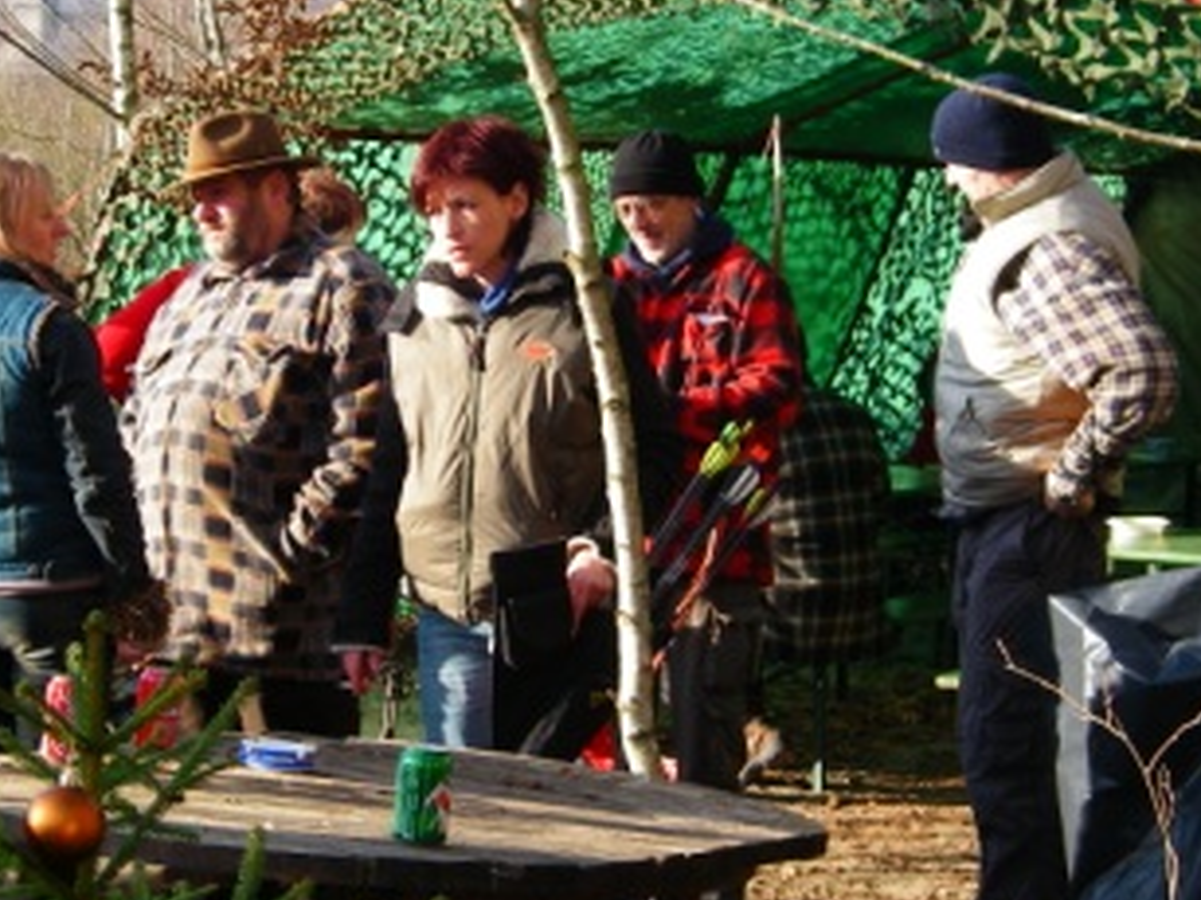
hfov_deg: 21.3
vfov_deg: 16.1
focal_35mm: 92
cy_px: 442
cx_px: 466
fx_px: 3191
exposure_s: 1/160
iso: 64
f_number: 3.7
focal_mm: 10.5
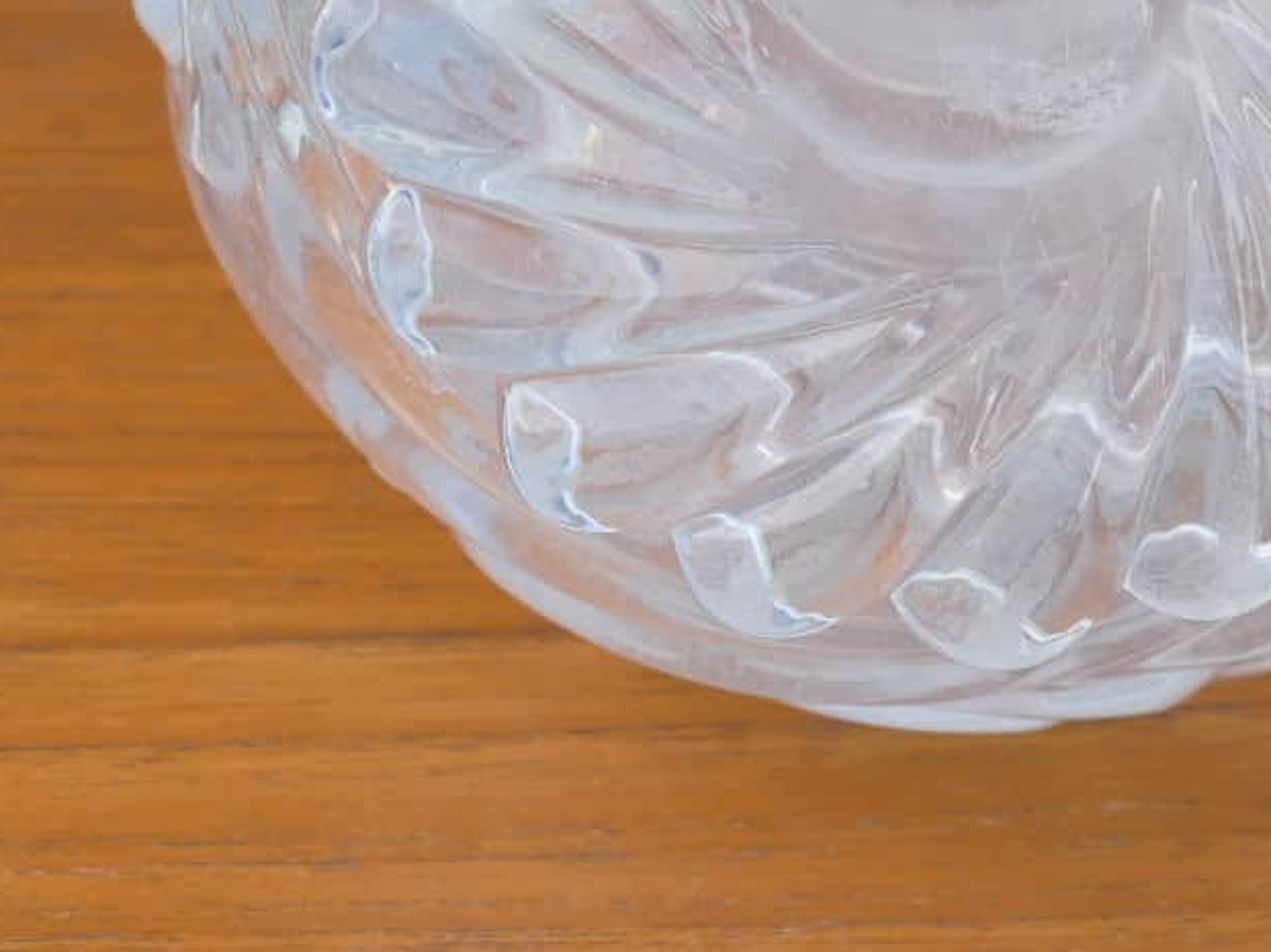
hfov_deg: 15.2
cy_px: 100
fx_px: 4697
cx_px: 1253
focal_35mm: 128
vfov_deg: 11.5
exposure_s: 1/80
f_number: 4.5
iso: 200
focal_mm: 18.44
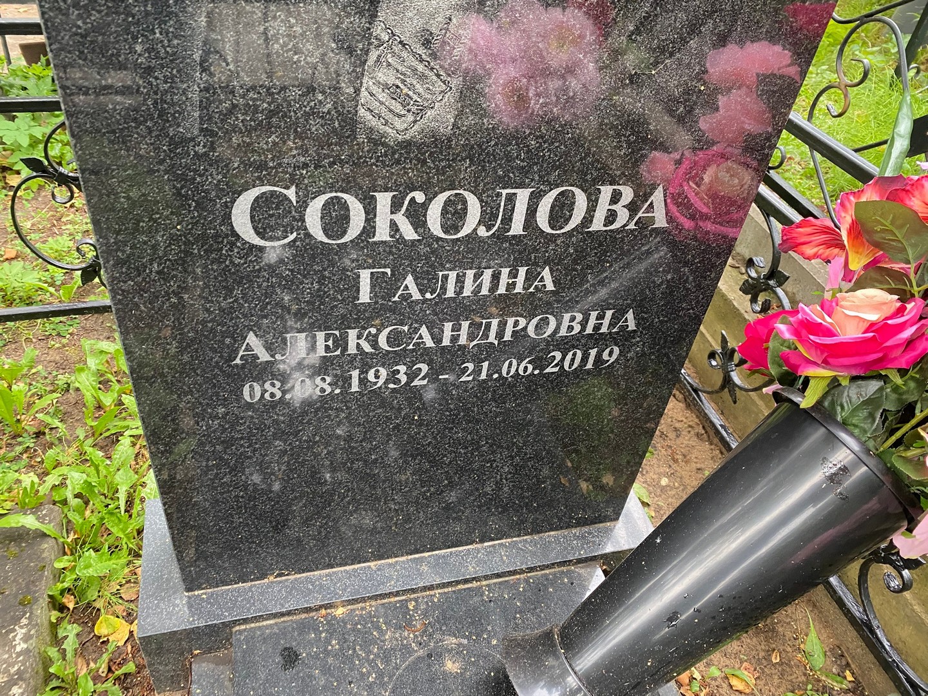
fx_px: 697
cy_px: 348
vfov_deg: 53.1
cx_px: 464
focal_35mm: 26
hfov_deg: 67.3
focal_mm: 4.25
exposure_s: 1/60
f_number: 1.8
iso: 320
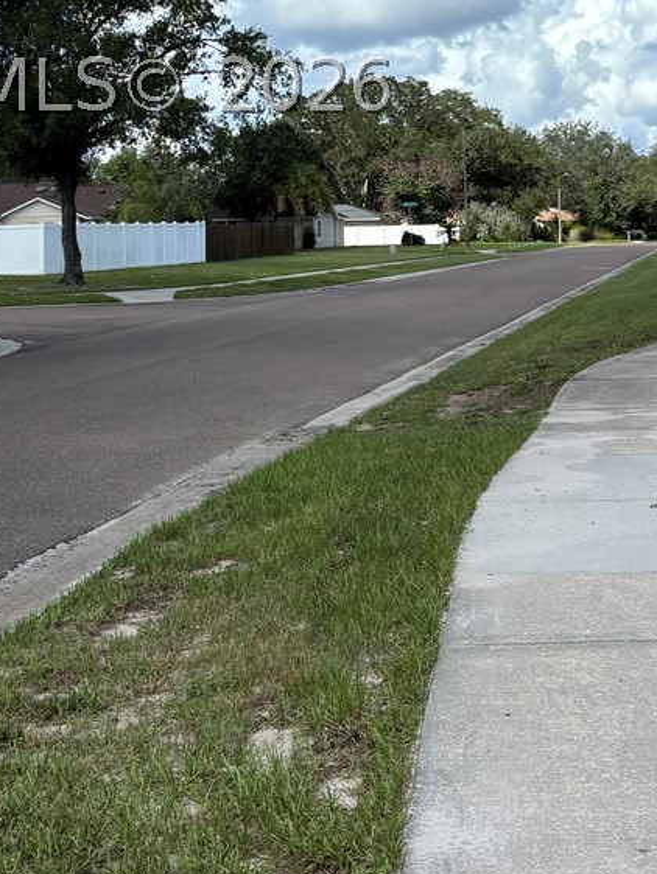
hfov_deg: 19.9
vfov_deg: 25.5
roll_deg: +0.8
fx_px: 1871
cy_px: 86
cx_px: 300
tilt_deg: +5.0
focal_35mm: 74
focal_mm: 5.96
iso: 50
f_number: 1.6
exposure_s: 1/3413
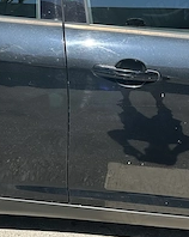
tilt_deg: -13.1
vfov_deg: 25.9
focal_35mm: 71
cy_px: 22
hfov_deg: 21.5
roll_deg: +1.0
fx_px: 497
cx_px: 83
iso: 80
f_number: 1.78
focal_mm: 6.86
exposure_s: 1/3356
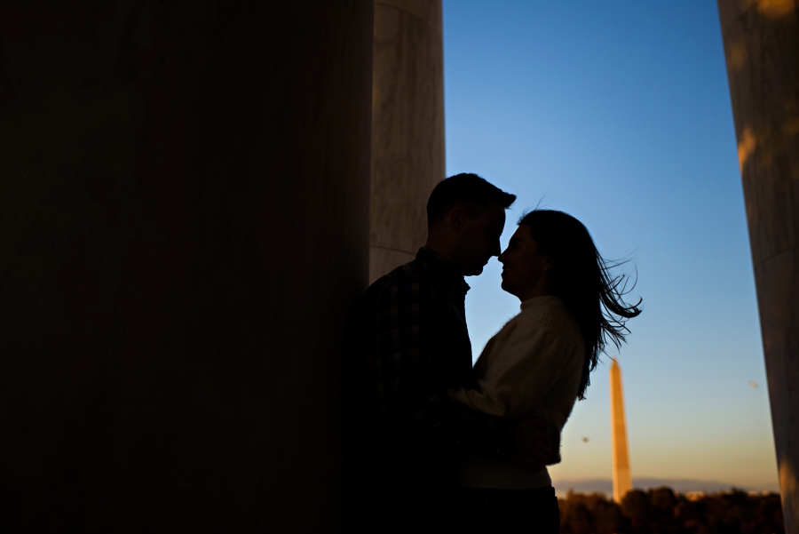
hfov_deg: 54.4
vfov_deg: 37.9
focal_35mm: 35
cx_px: 400
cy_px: 267
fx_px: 777
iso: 320
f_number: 2.8
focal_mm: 35
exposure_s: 1/2500
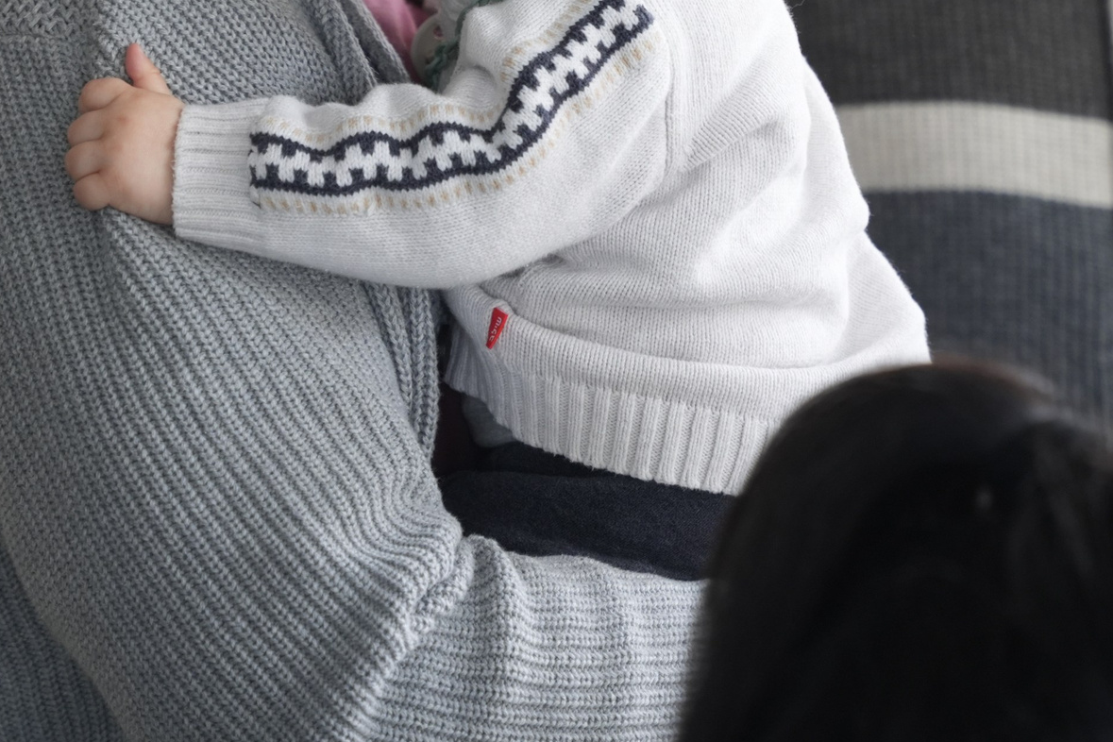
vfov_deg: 9.0
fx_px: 4699
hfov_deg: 13.5
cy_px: -26
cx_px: 409
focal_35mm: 152
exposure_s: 1/160
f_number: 4
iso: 1000
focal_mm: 70
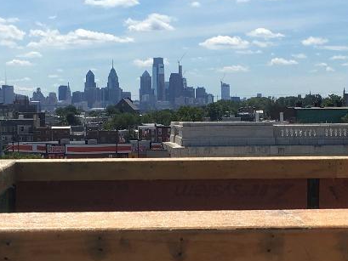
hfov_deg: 19.2
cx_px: 197
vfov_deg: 14.5
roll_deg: +0.7
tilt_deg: -1.2
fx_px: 1026
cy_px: 155
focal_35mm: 102
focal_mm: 4.15
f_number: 2.2
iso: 25
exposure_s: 1/2024
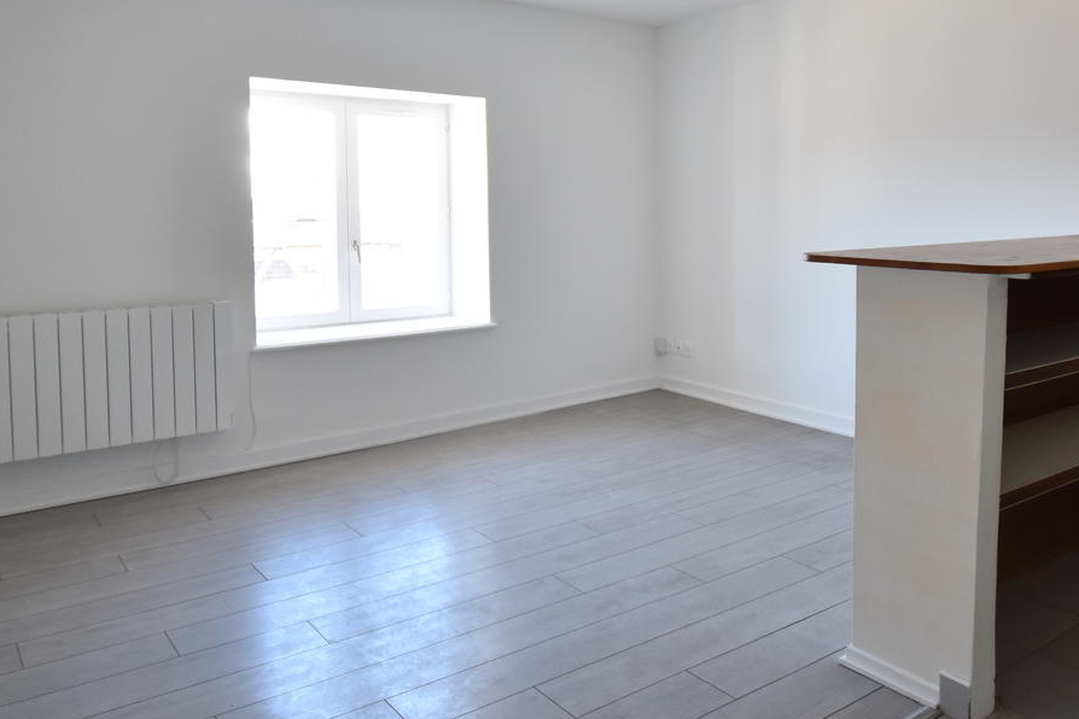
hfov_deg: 62.6
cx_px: 689
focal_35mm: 29
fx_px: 869
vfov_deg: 44.5
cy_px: 262
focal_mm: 10
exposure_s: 1/60
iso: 640
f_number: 4.5
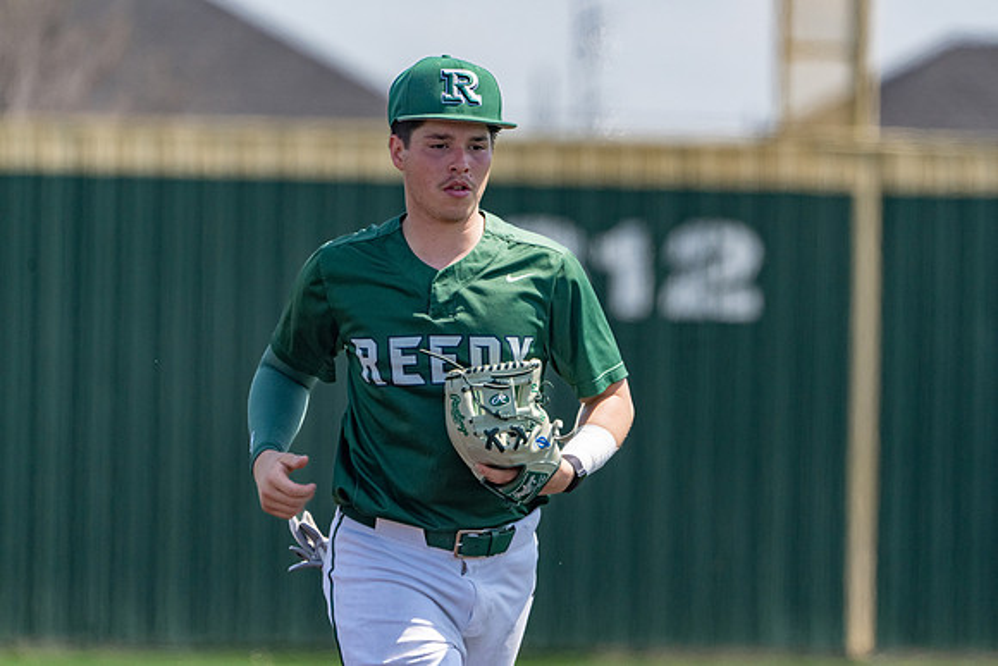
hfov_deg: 3.5
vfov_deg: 2.3
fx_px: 16458
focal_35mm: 594
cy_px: 301
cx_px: 562
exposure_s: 1/2500
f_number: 8
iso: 1250
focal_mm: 526
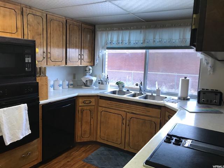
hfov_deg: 63.4
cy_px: 84
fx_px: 181
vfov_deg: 49.7
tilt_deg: -7.7
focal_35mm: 28
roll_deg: -2.5
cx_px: 112
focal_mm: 3.99
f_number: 1.8
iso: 25
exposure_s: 1/30
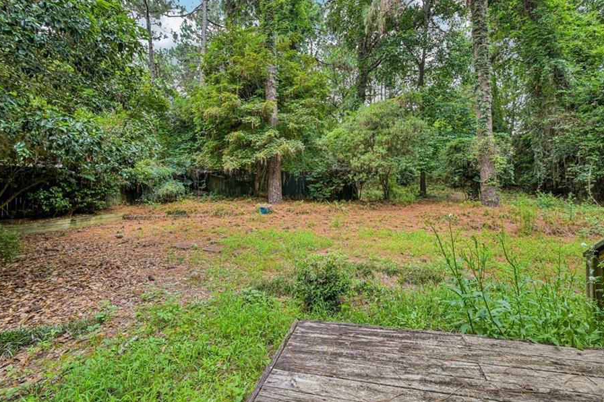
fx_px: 268
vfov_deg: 73.5
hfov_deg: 96.7
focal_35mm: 16
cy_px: 186
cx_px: 316
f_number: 8
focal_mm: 14
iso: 100
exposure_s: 1/20
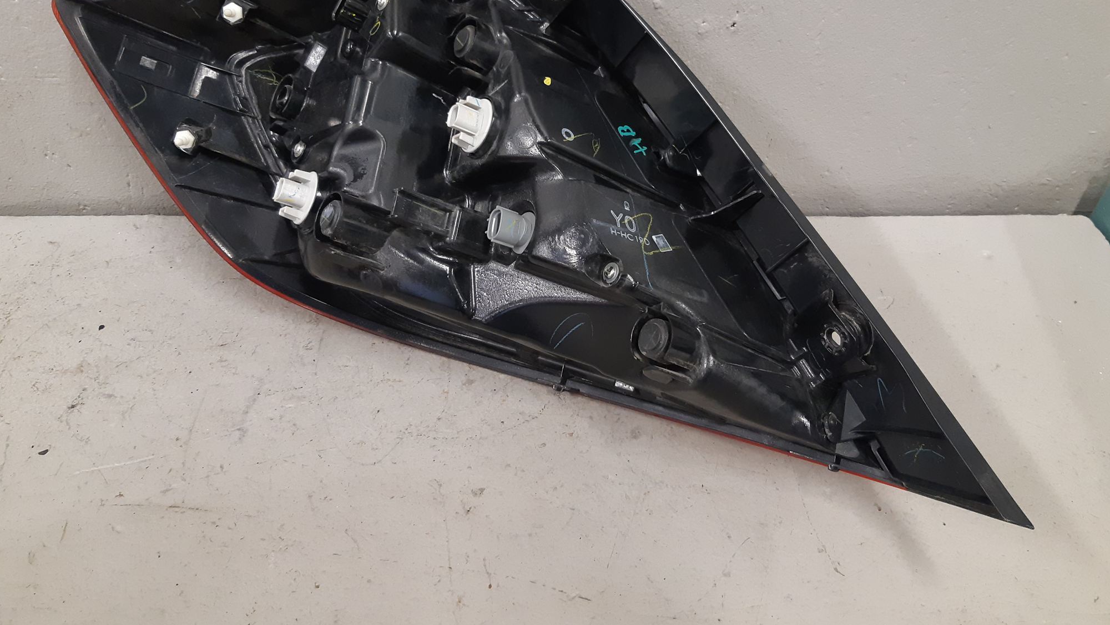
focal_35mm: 29
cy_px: 210
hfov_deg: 66.1
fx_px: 854
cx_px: 564
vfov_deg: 39.7
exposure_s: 1/50
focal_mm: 3.93
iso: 200
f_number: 1.7
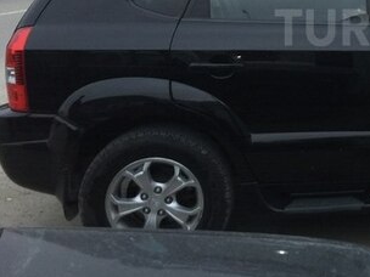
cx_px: 399
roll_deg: -1.8
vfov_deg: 22.7
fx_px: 673
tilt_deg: -8.8
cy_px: 27
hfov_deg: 28.2
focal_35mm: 63
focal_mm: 4.15
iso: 50
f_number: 2.2
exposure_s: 1/17
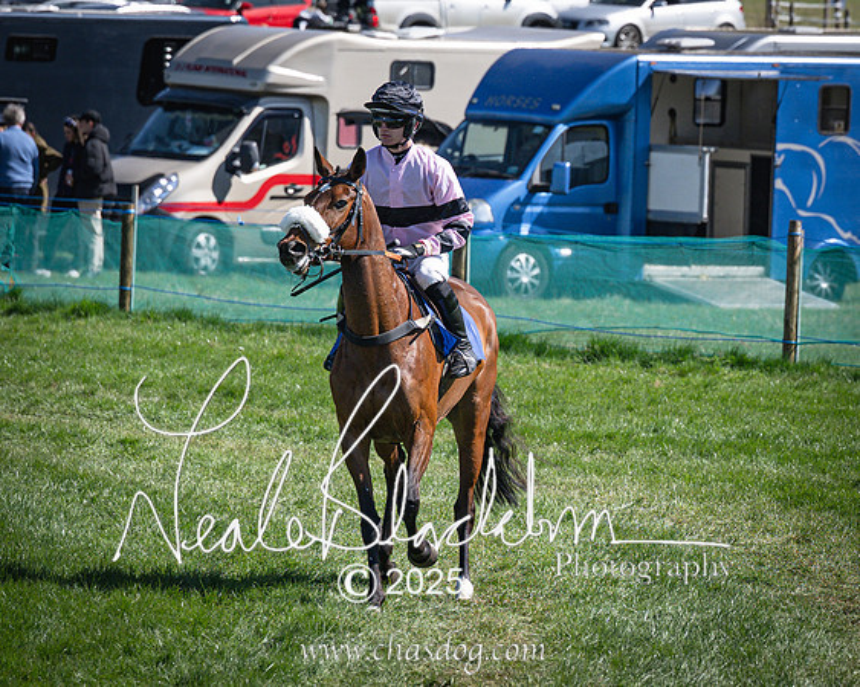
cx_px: 648
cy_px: 367
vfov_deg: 4.2
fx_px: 9345
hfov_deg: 5.3
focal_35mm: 367
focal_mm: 130
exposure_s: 1/2000
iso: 220
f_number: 4
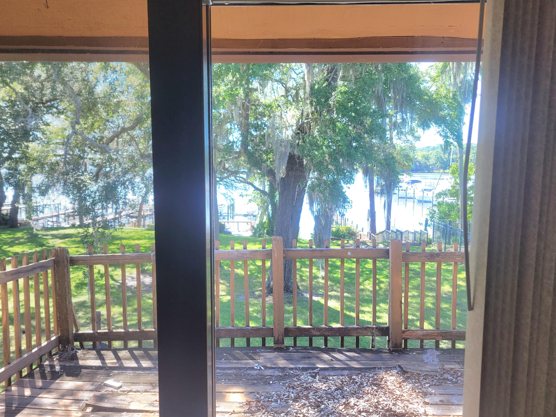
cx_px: 278
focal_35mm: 26
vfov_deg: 53.1
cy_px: 208
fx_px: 418
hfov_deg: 67.3
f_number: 1.8
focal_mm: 5.4
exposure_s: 1/139
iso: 40
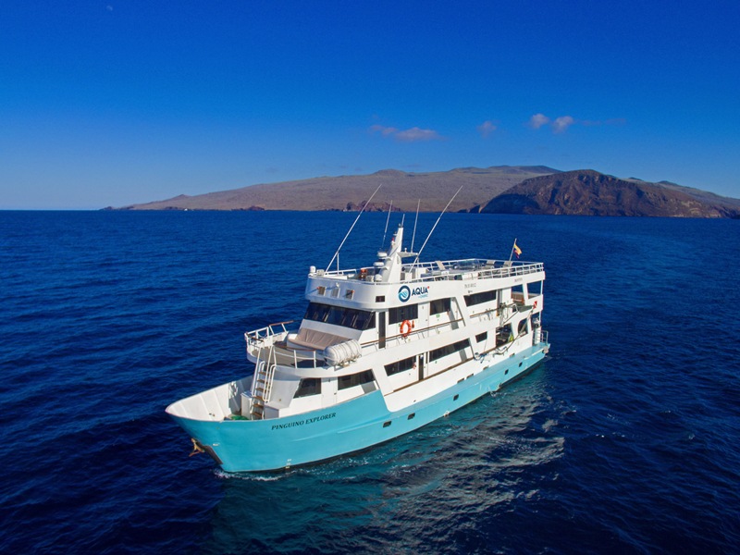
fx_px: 428
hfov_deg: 81.7
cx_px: 370
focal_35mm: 20
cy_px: 278
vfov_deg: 66.0
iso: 100
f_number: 2.8
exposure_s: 1/2500
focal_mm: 3.61
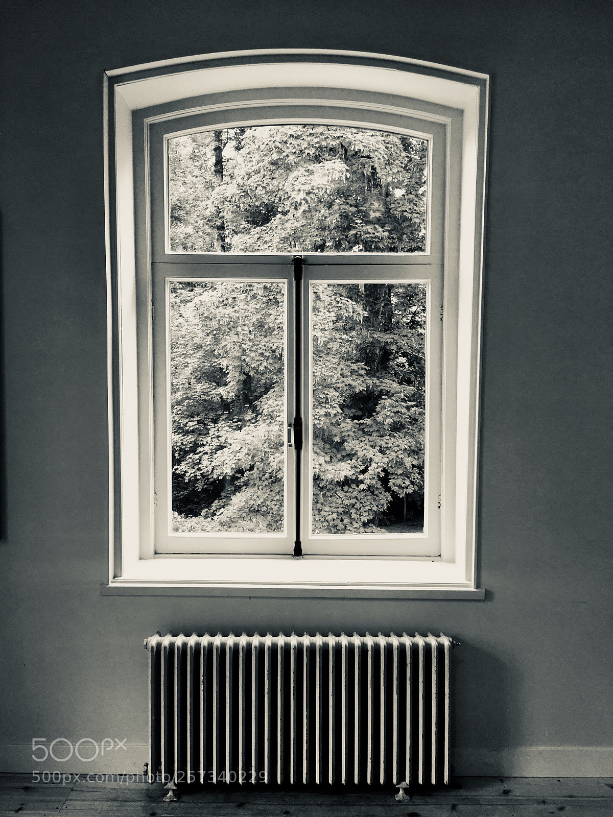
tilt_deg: -4.2
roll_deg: +0.1
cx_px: 306
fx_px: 685
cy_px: 408
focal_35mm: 29
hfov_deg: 48.2
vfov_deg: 61.7
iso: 25
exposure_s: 1/50
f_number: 2.2
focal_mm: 4.15
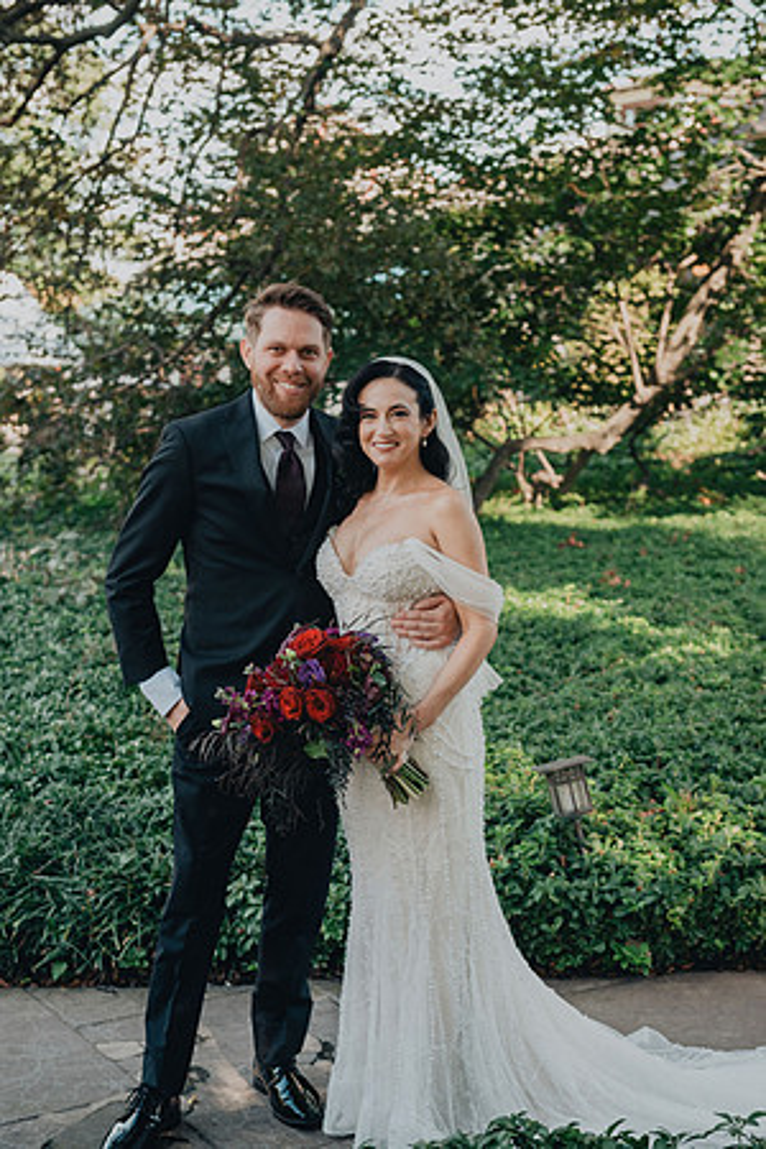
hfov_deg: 24.2
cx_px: 383
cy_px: 574
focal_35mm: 56
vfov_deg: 35.6
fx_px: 1787
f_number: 4
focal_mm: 56
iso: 400
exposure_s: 1/250
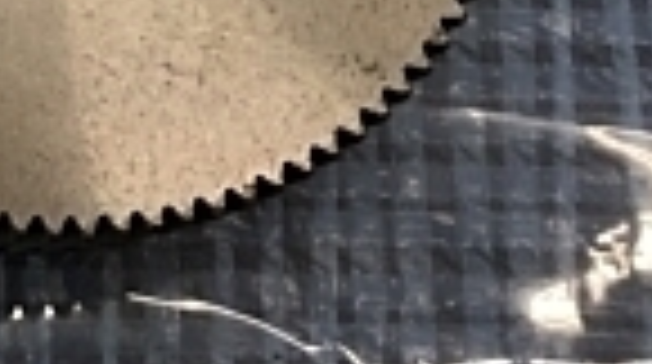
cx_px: -499
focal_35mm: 135
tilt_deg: -74.6
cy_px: -279
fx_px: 2330
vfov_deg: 8.6
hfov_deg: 14.2
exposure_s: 1/30
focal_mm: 3.99
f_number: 1.8
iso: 32
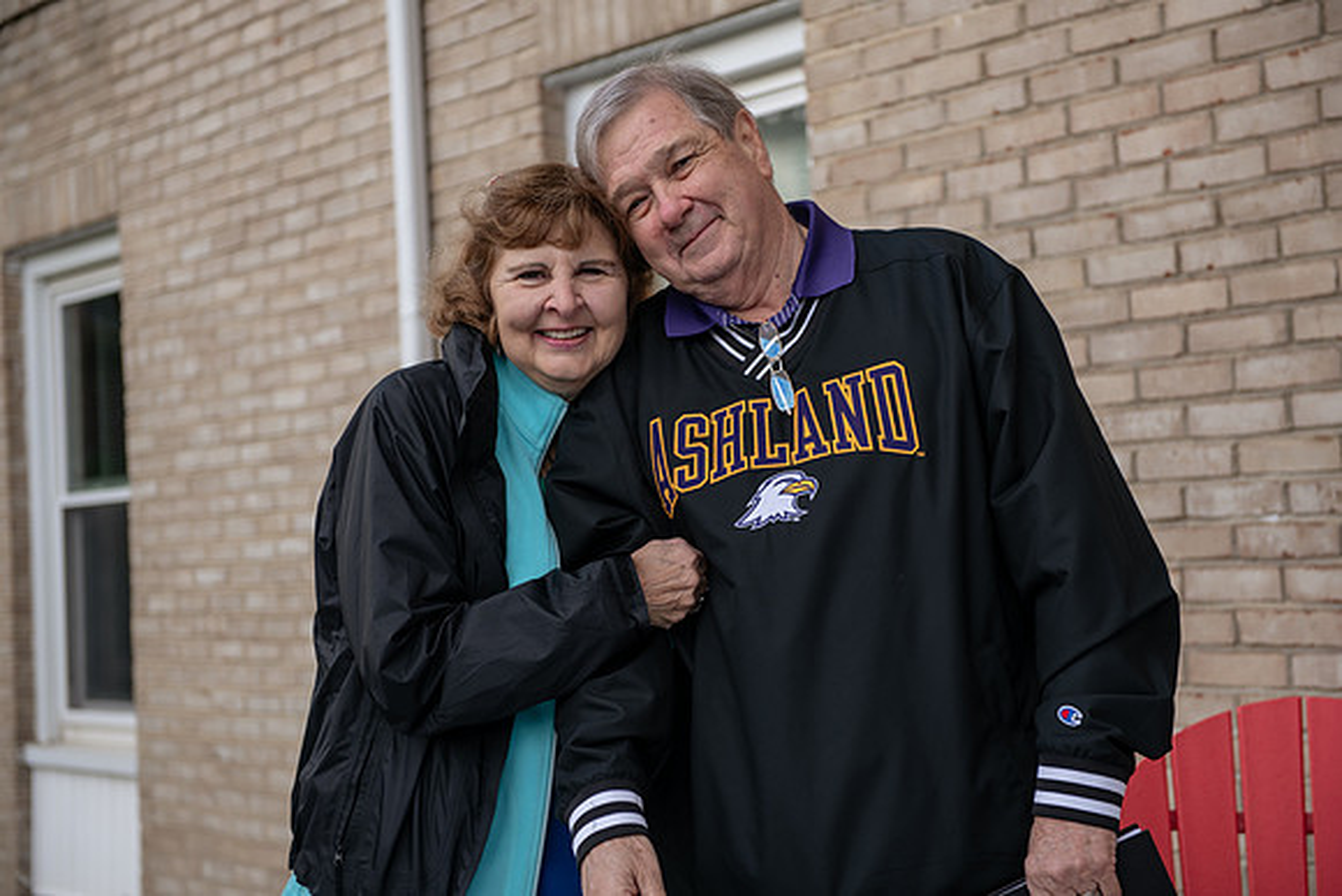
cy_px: 448
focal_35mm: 62
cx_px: 671
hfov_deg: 32.4
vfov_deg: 21.9
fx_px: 2312
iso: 125
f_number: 3.5
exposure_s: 1/320
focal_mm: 62
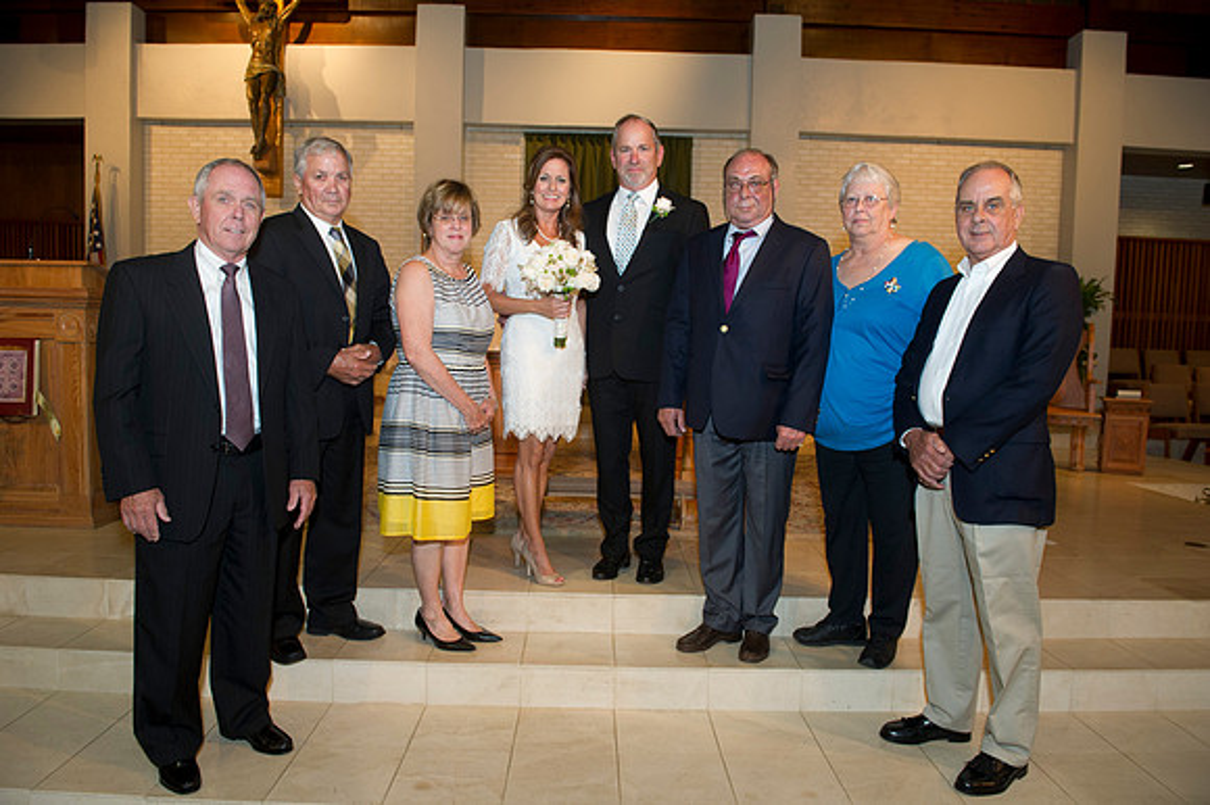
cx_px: 605
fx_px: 806
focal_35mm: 24
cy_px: 402
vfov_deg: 53.1
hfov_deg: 73.8
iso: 1600
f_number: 5.6
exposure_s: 1/100
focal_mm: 24
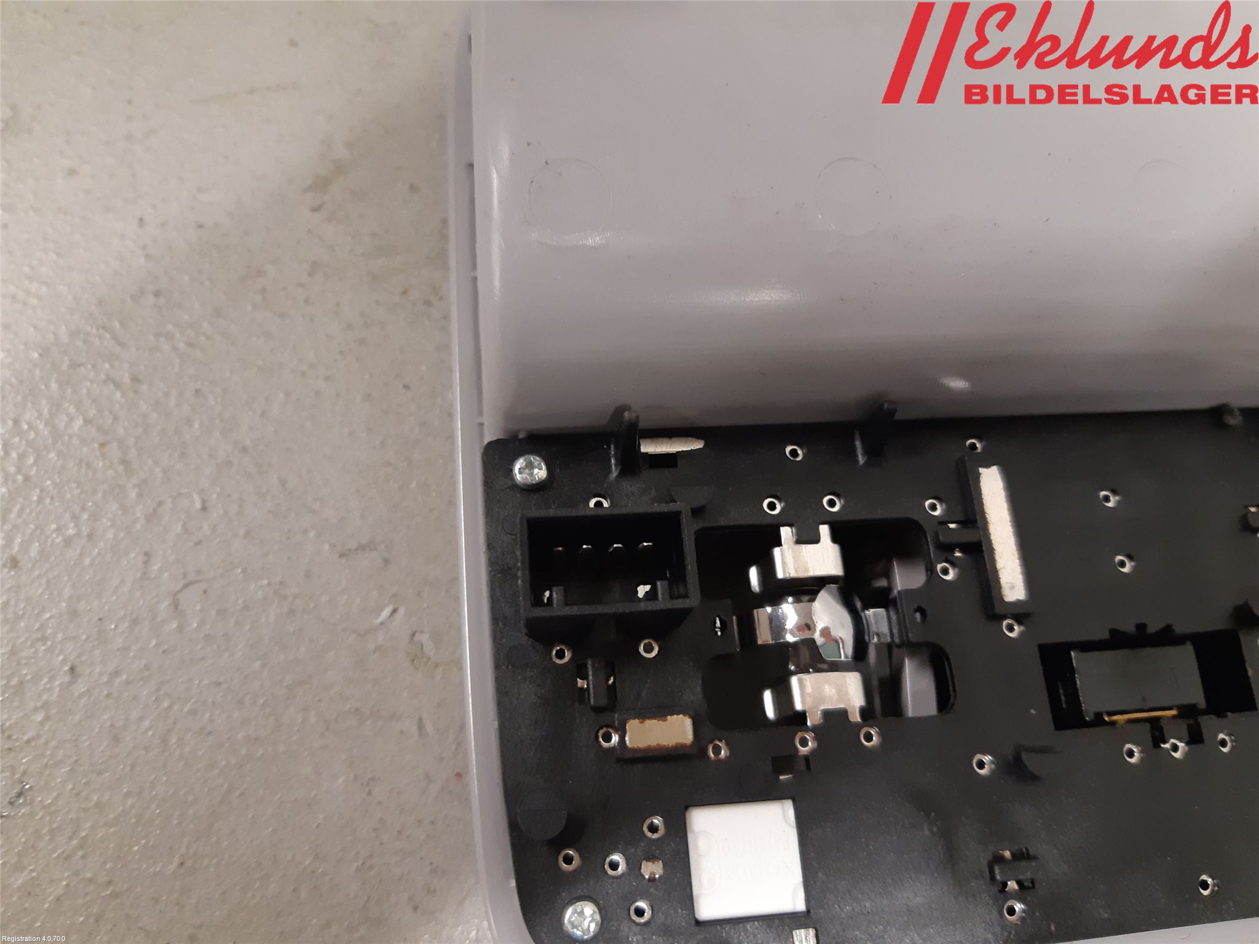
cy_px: 472
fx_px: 946
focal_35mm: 26
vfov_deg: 53.1
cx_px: 630
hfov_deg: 67.3
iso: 200
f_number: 1.7
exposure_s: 1/33
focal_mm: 3.93
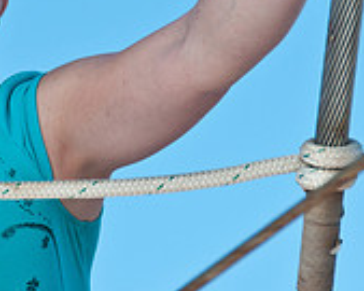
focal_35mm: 637
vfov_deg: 2.4
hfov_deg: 3.0
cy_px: 108
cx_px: 59
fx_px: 6858
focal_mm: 170
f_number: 6.3
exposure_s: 1/500
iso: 200
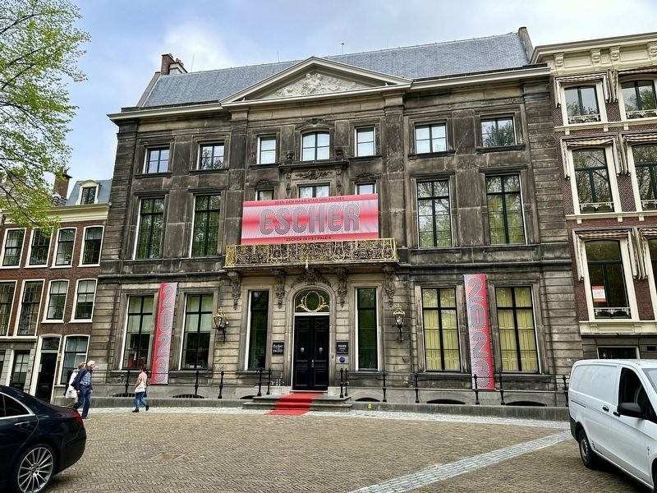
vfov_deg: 56.8
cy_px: 246
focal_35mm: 24
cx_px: 328
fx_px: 456
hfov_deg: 71.6
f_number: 1.78
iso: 80
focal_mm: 6.86
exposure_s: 1/1433
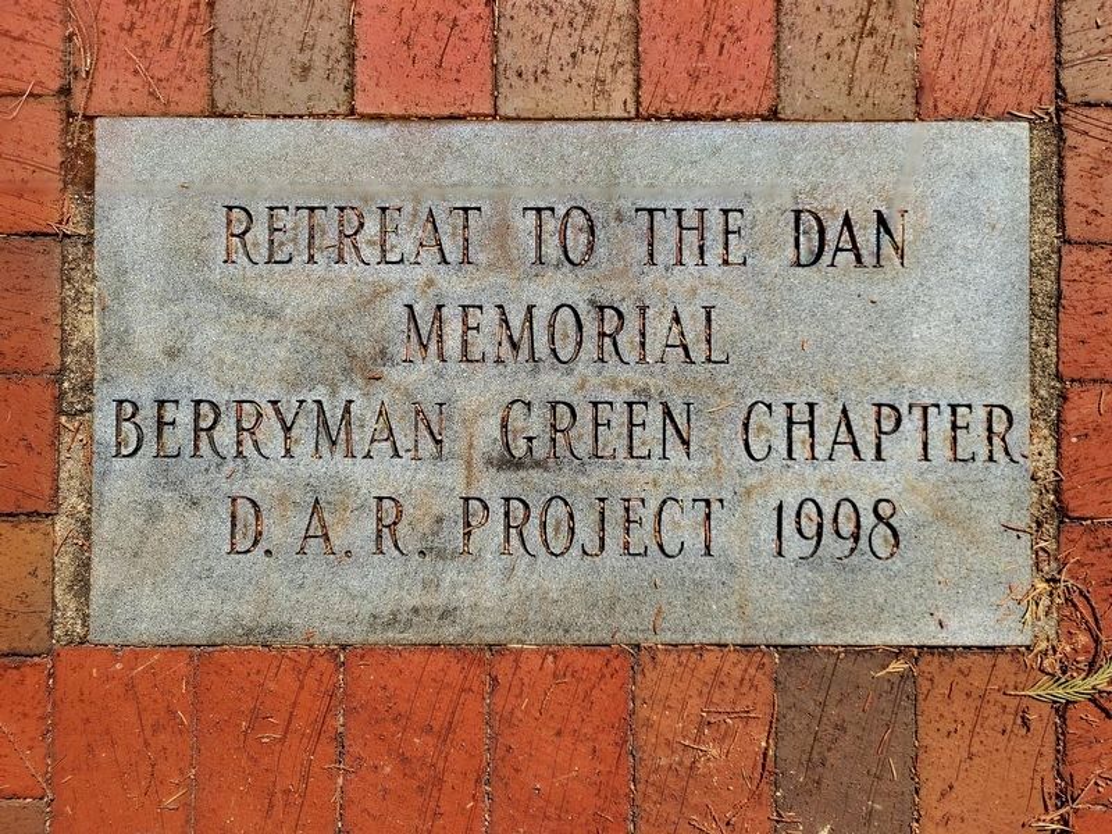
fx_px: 835
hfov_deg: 67.3
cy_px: 417
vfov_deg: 53.1
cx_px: 556
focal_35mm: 26
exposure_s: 1/2000
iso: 40
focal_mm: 5.4
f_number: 1.8
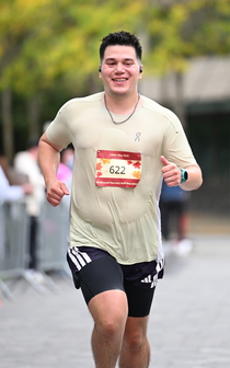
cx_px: 163
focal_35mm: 334
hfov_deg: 3.9
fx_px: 3350
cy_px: 160
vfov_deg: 6.3
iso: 640
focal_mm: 200
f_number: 2.8
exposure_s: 1/1600
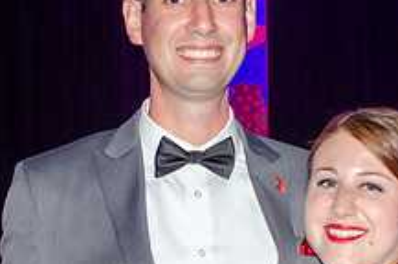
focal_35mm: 160
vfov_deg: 8.5
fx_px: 1766
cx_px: 194
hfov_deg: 12.9
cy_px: 231
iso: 3200
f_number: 5.3
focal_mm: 40
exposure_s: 1/60
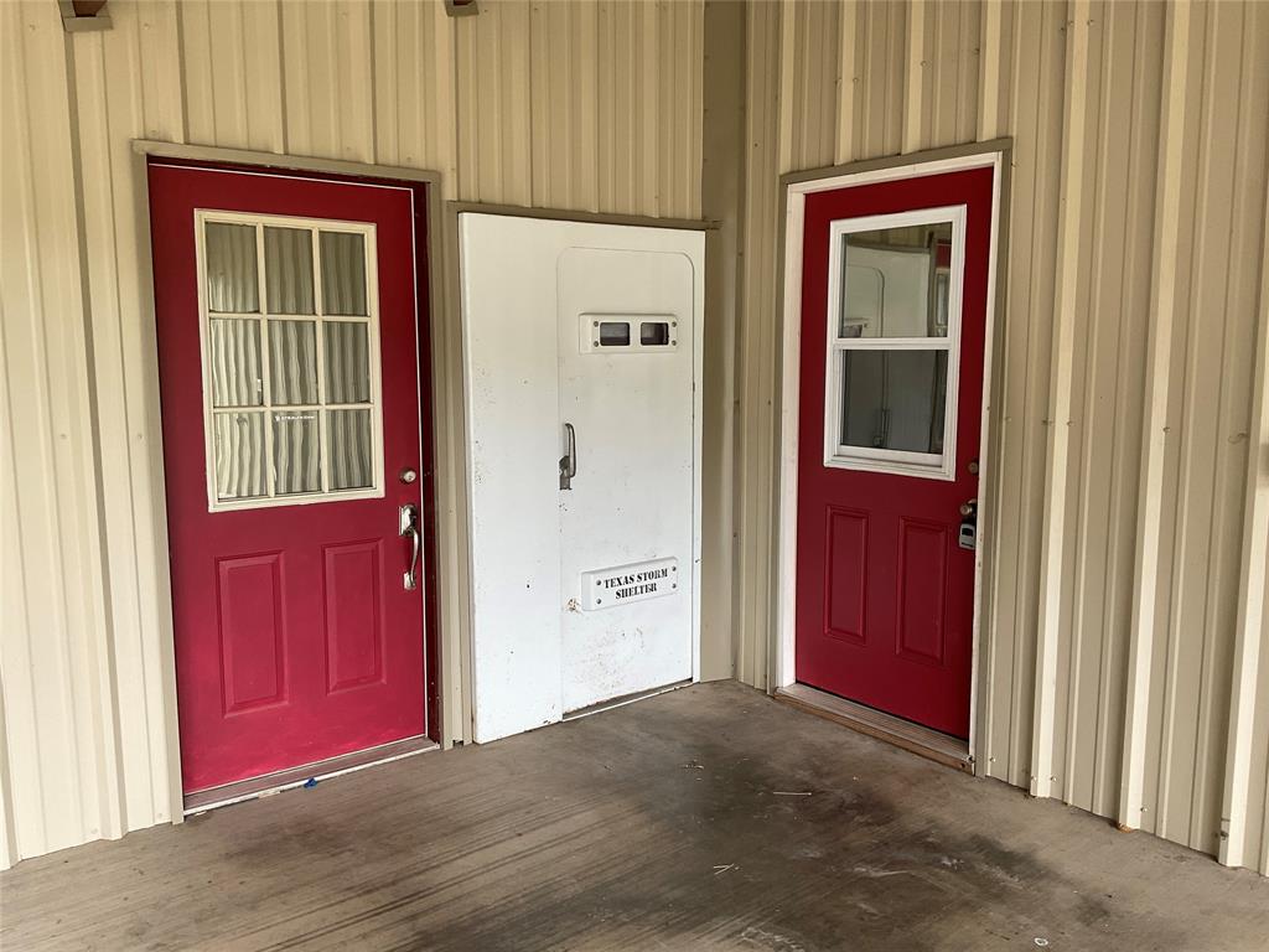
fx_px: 1063
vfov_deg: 48.2
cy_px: 476
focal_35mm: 29
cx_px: 634
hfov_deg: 61.7
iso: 50
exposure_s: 1/122
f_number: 1.8
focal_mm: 3
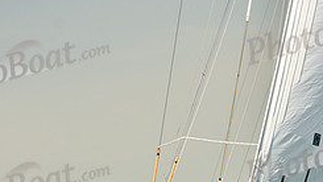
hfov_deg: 4.3
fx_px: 4258
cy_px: 239
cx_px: 179
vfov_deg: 2.4
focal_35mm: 497
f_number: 5
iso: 250
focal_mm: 200
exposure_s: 1/640
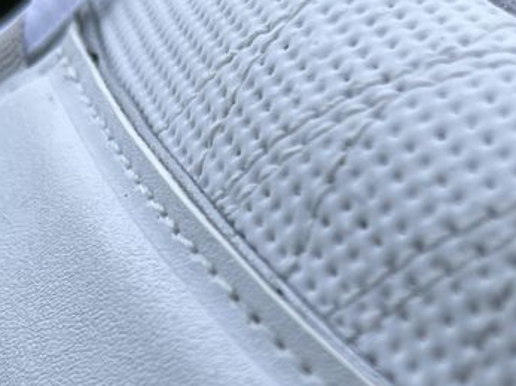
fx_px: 1431
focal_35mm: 96
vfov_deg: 13.9
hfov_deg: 20.4
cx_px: 205
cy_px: 673
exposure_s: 1/121
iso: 80
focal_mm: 5.1
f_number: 1.6
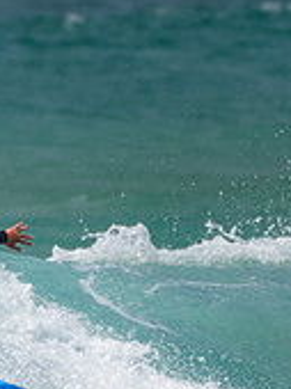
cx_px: -90
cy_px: 257
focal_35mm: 2234
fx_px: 25103
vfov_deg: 0.9
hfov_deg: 0.7
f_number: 5.6
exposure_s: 1/2000
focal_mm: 500
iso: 110
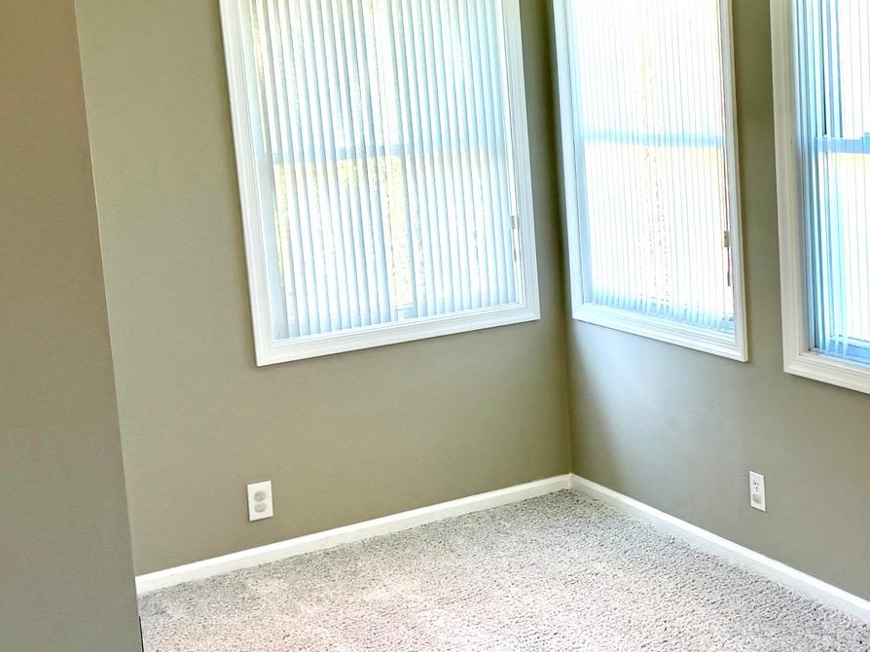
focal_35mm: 55
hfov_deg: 34.1
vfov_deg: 26.5
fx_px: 1382
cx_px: 665
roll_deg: +3.9
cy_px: 277
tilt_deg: -8.3
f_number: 1.78
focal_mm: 6.76
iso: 64
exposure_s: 1/196
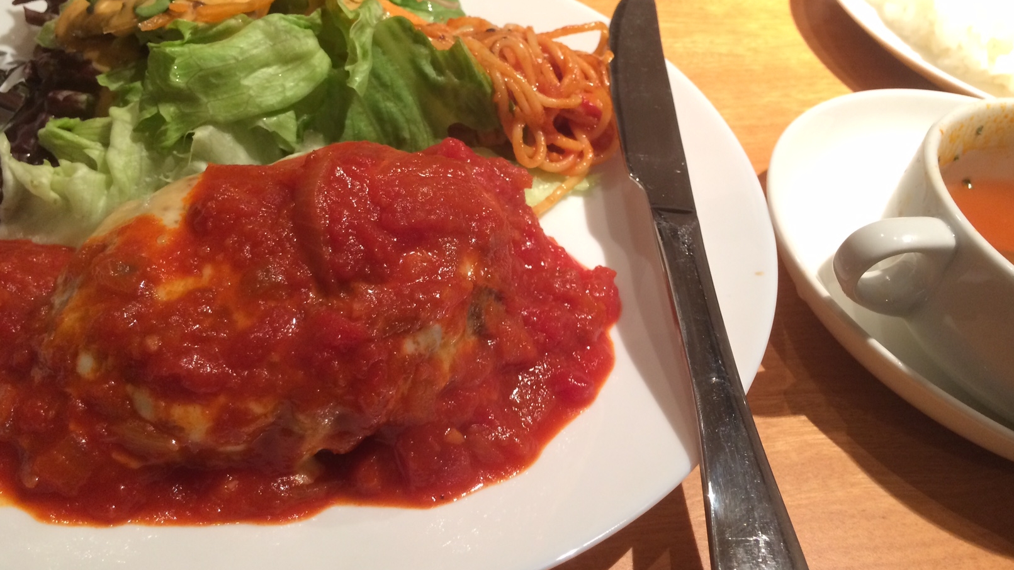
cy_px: 216
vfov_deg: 36.5
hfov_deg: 61.0
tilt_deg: -43.0
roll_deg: -10.7
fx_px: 860
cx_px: 504
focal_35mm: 32
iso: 125
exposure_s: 1/30
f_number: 2.2
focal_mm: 4.15
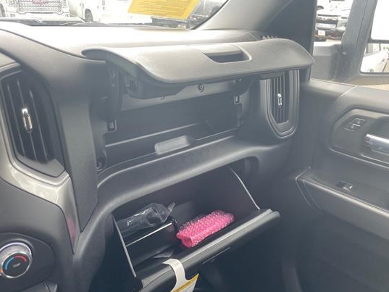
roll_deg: -0.4
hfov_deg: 58.3
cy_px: 168
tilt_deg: -25.0
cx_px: 179
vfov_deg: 45.3
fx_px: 348
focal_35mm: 31
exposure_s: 1/121
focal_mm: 4.2
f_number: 1.6
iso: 80
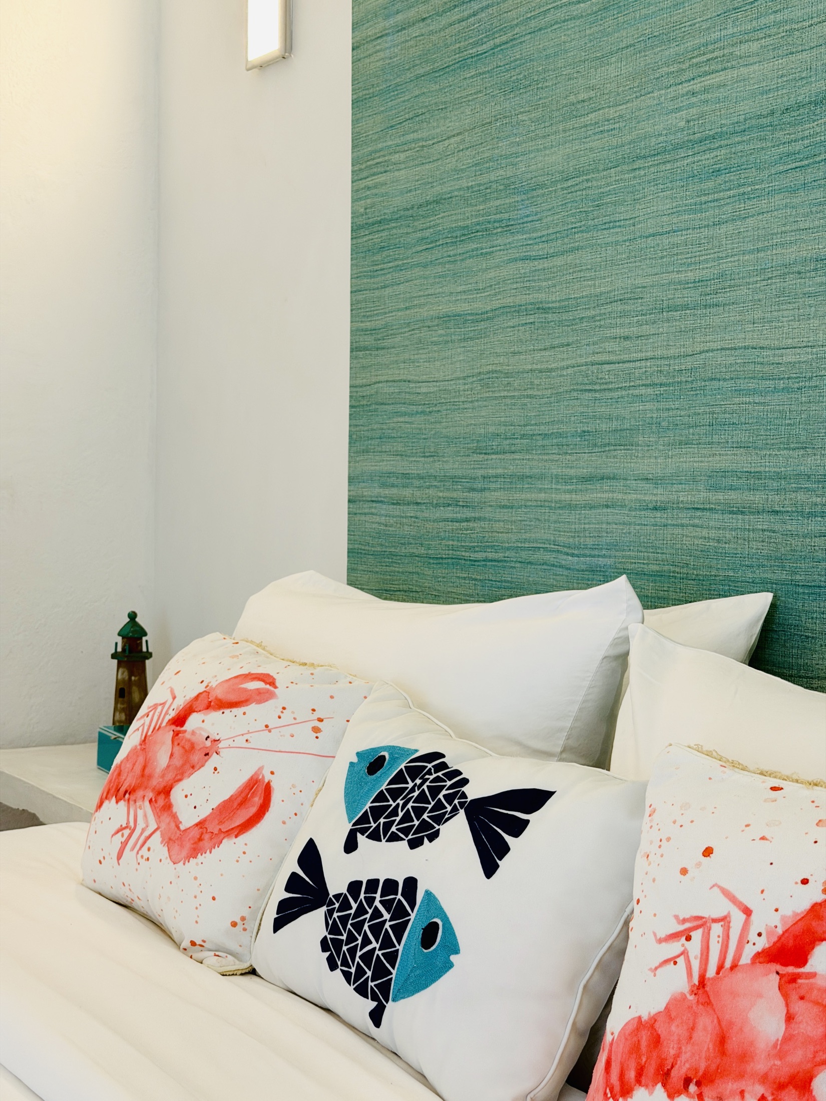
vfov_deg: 39.7
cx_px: 413
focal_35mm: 48
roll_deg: -0.9
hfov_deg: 30.3
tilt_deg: -3.4
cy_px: 550
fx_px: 1527
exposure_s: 1/60
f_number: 1.78
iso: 125
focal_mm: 6.76
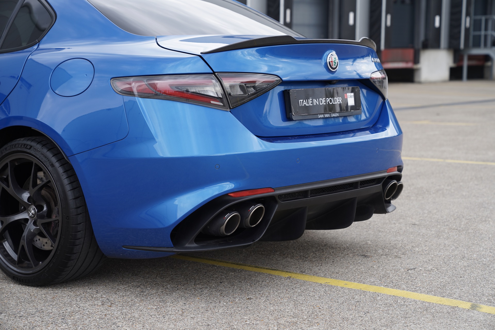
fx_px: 962
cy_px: 165
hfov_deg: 28.8
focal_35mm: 70
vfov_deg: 19.5
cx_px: 248
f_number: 4
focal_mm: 70
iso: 125
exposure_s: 1/160
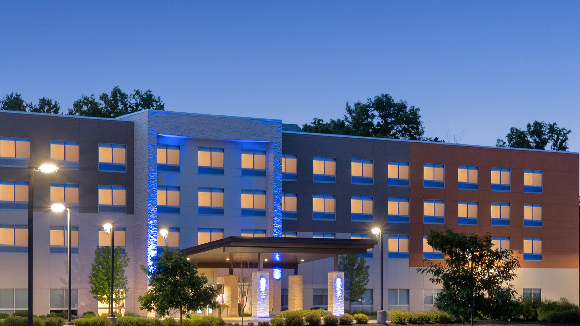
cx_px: 213
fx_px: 1030
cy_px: 234
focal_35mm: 67
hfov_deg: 31.3
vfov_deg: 17.9
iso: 100
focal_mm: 30
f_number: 10
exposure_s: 1/15
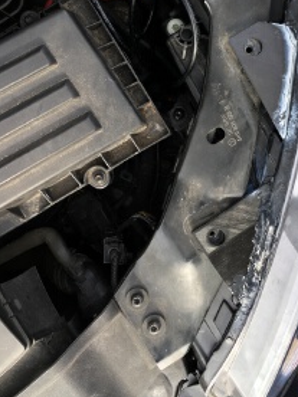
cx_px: 210
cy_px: 154
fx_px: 482
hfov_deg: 33.9
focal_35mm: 42
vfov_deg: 44.5
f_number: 2.2
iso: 25
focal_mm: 4.15
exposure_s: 1/132
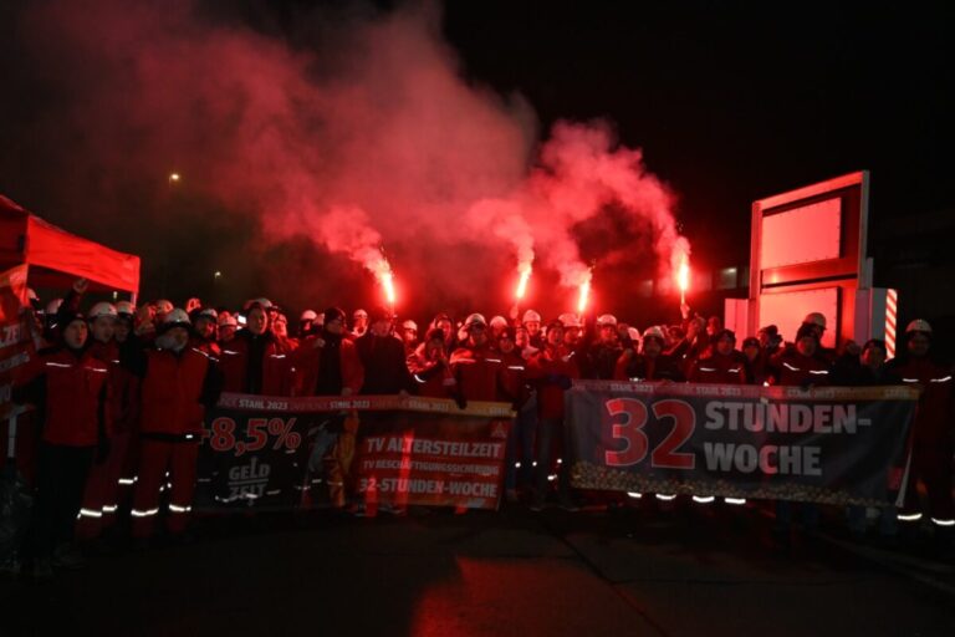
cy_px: 318
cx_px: 478
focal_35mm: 32
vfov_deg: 41.7
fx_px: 836
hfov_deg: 59.5
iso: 1250
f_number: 4
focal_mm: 21
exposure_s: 1/60
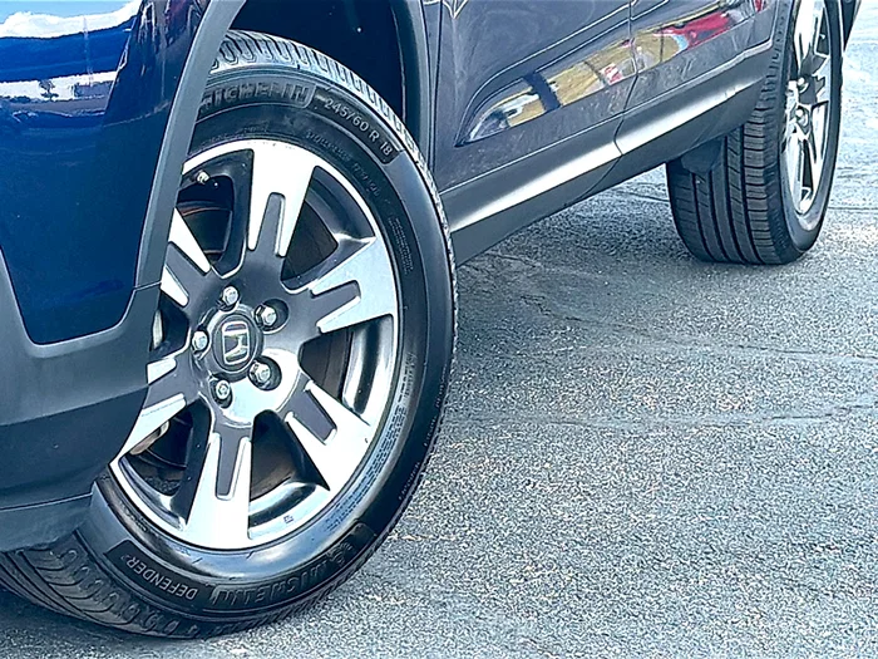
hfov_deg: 19.6
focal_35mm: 100
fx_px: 2536
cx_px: 439
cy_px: 330
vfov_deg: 14.8
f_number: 1.78
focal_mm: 6.86
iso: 80
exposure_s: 1/730
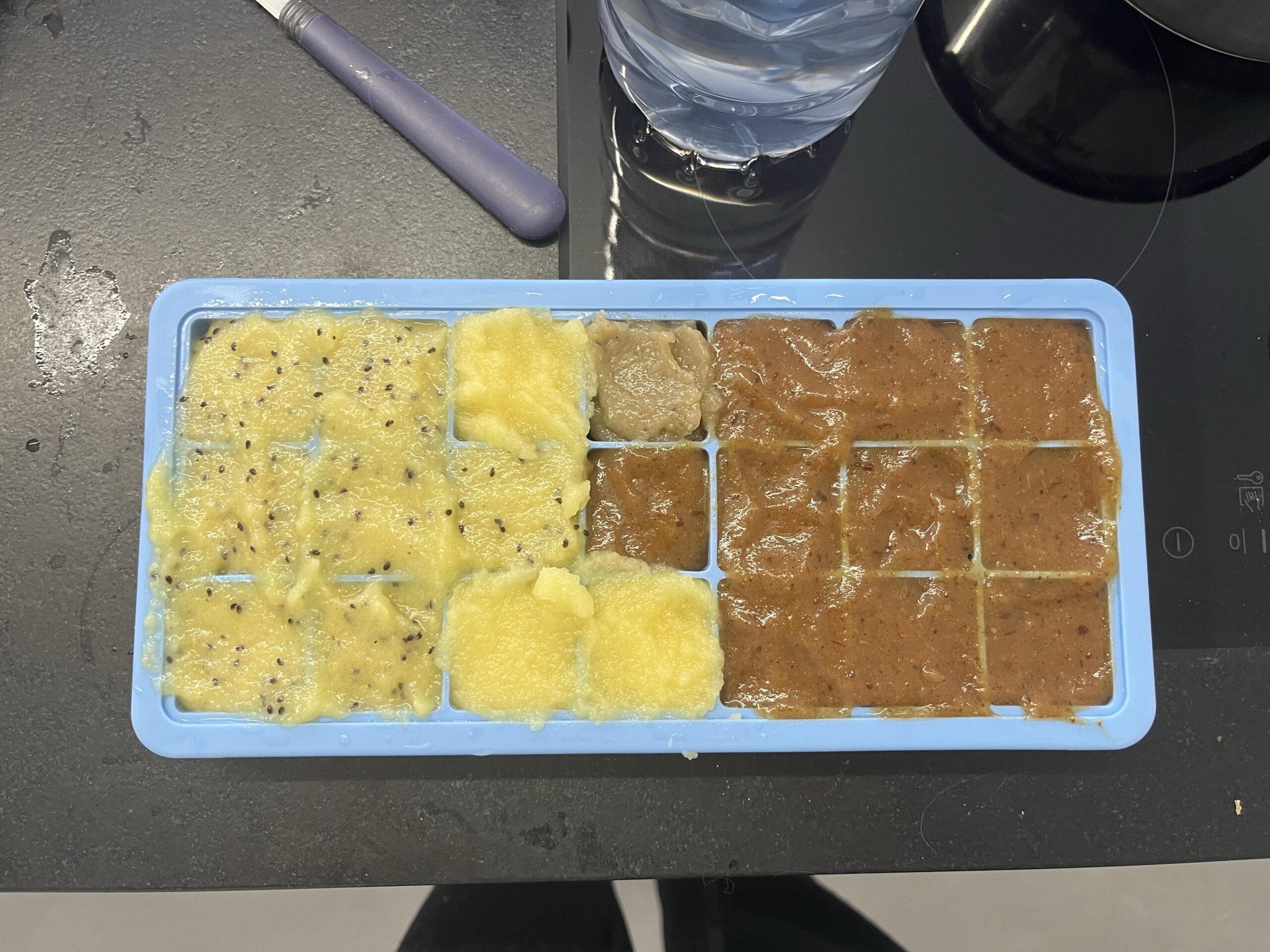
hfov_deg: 67.3
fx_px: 954
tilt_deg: -83.8
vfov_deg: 53.1
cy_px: 476
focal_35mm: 26
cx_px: 635
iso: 100
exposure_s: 1/50
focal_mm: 5.1
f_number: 1.6
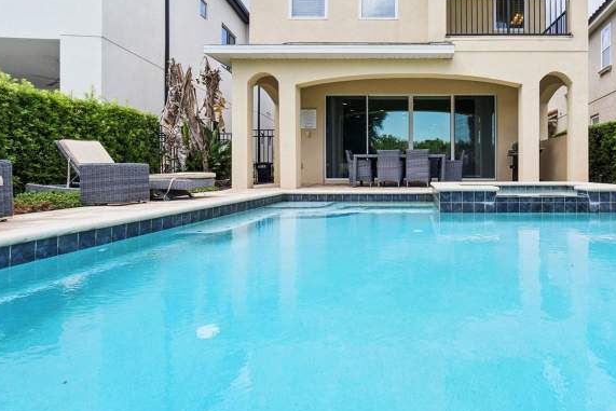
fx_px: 359
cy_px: 161
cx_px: 420
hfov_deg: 78.1
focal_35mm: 21
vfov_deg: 59.0
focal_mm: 10
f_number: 11
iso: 400
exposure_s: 1/500
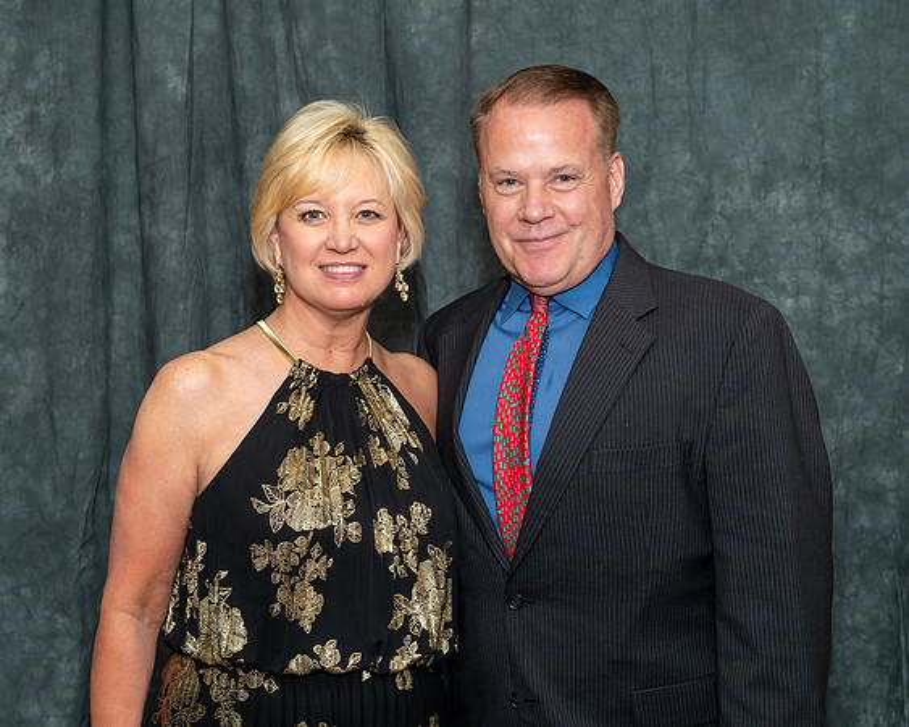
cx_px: 451
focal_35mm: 65
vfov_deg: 23.4
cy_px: 357
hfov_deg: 29.0
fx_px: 1756
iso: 400
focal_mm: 38
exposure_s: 1/250
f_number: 6.3
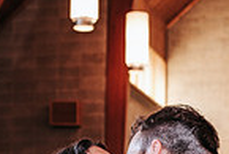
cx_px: 101
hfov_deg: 13.9
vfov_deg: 8.9
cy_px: 277
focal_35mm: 148
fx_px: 942
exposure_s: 1/125
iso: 1000
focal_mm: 35
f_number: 3.2
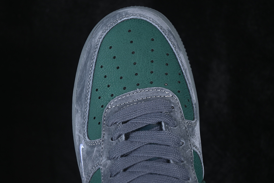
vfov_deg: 18.2
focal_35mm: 75
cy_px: 92
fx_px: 571
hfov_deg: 27.0
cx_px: 137
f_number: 6.3
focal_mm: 50
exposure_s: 1/60
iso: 160
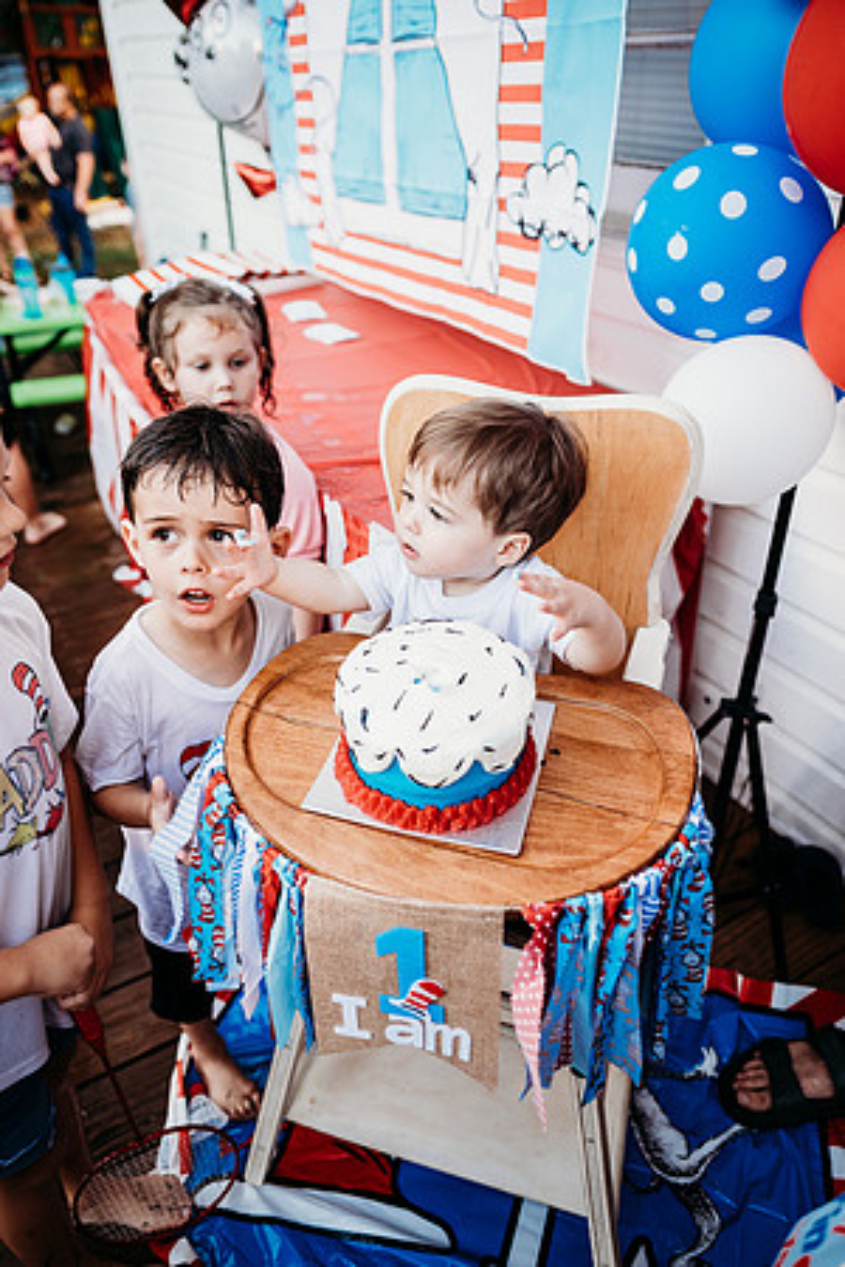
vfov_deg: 73.7
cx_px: 422
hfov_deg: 53.1
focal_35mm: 24
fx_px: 845
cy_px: 634
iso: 400
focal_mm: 24
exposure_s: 1/200
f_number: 2.5
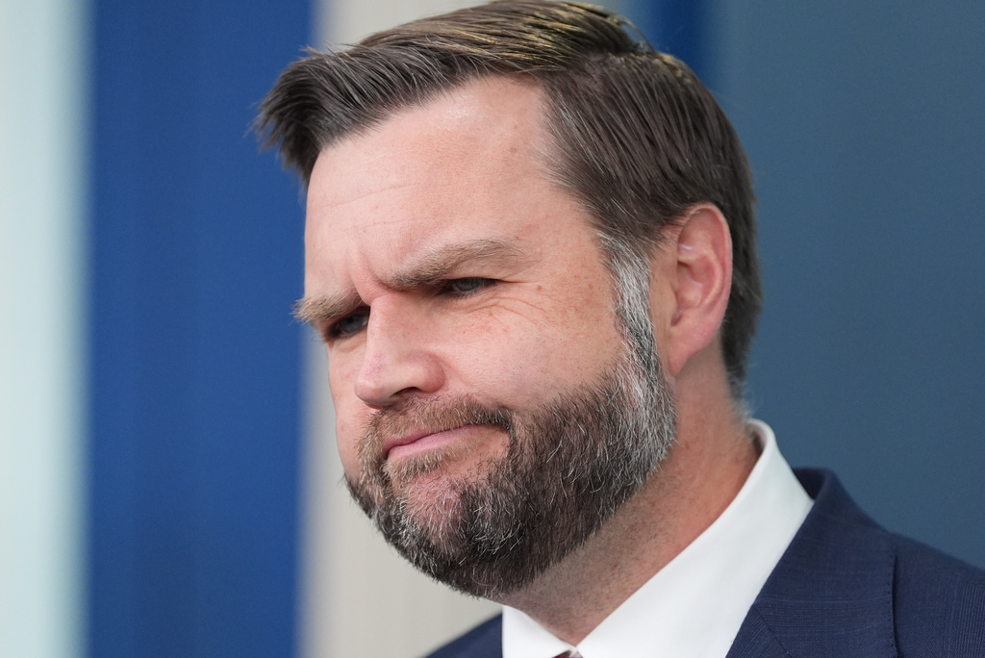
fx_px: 8213
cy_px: 329
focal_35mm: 300
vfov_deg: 4.6
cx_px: 492
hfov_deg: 6.9
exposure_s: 1/640
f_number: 2.8
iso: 2000
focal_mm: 200
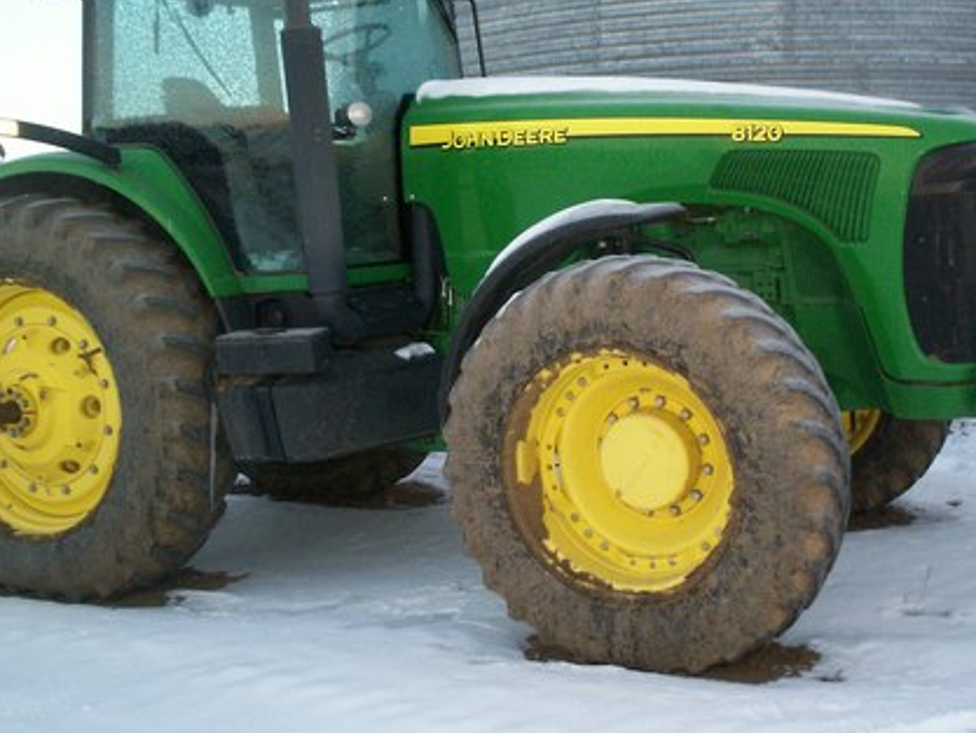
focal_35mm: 47
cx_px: 534
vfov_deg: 30.9
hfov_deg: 40.4
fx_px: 1326
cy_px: 316
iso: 140
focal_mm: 5.9
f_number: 4.5
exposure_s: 1/64
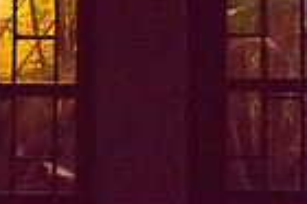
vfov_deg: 5.9
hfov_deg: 8.7
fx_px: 1976
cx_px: 452
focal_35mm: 232
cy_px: -16
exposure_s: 1/80
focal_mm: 56
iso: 12800
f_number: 5.6
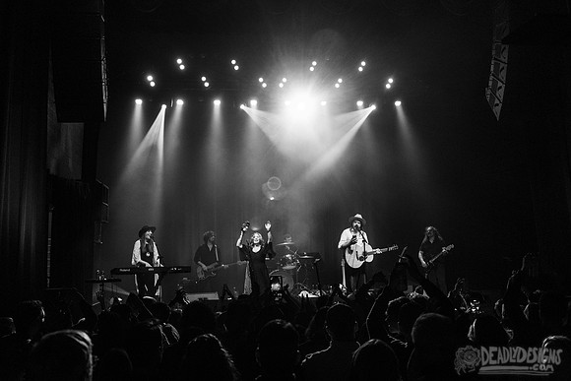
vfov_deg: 33.2
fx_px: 637
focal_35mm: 40
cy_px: 153
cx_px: 285
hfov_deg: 48.3
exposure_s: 1/160
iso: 2500
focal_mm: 32
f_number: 3.2
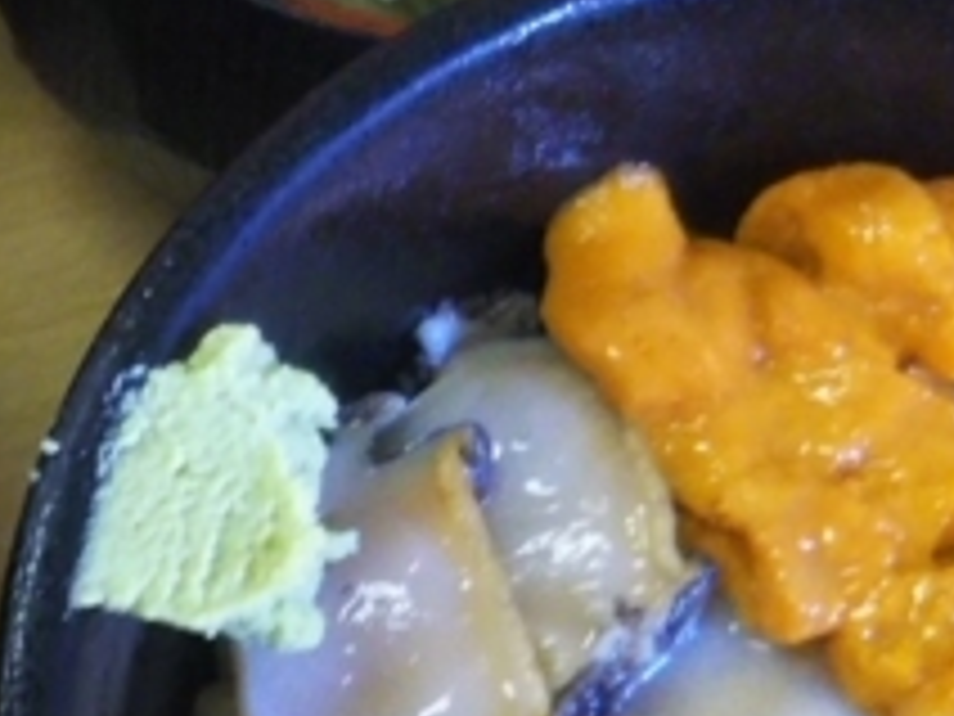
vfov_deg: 13.1
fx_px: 3114
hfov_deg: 16.5
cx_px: -252
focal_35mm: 113
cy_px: 459
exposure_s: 1/60
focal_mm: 4
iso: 200
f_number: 2.2
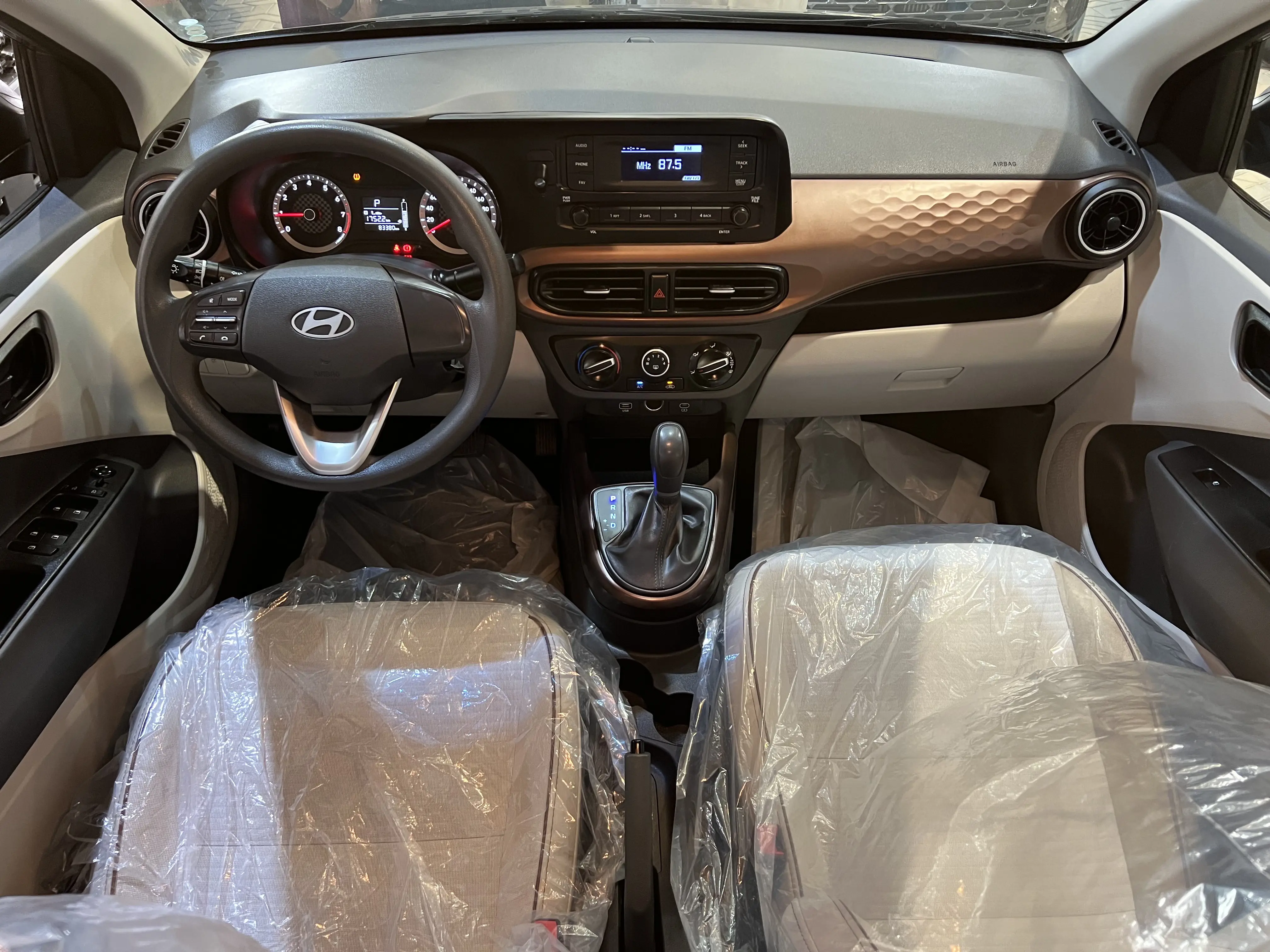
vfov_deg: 53.1
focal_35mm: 26
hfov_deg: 67.3
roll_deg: -1.2
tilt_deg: -40.3
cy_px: 476
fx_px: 954
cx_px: 635
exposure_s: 1/60
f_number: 1.5
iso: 400
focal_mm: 5.7
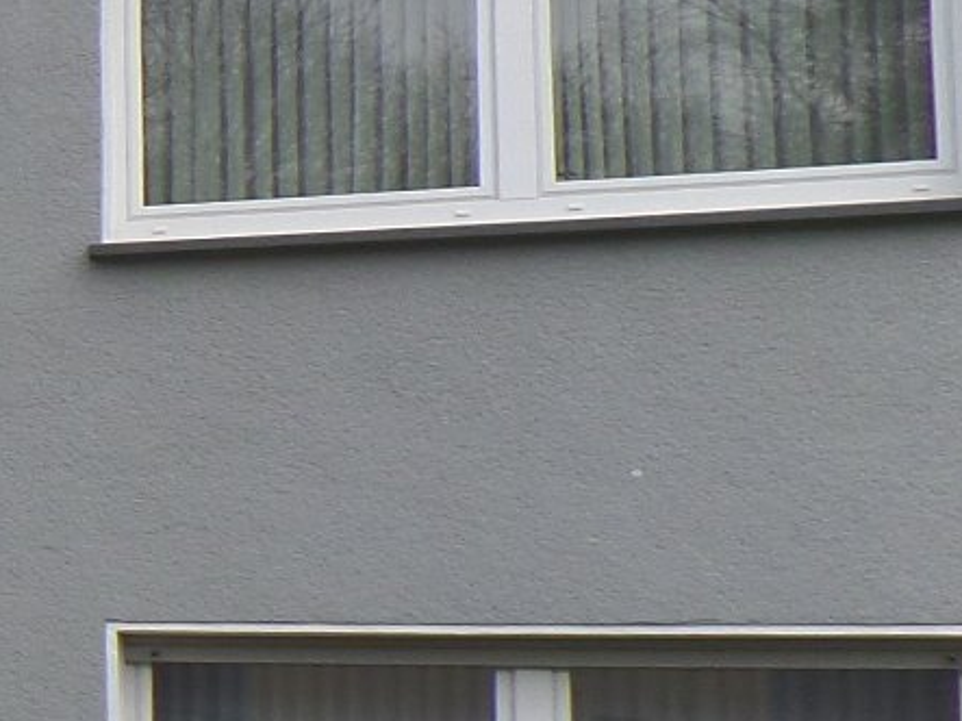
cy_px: 463
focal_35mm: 103
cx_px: -1186
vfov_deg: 14.3
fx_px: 2862
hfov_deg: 14.4
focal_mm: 4.1
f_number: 3.5
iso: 100
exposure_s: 1/500
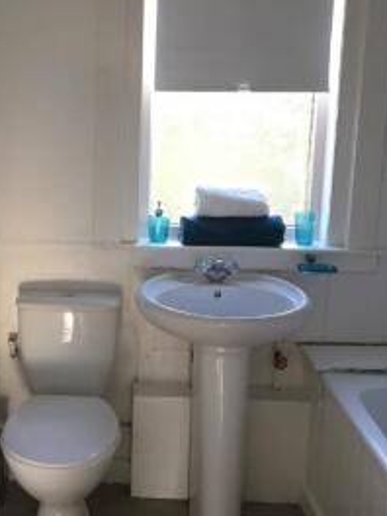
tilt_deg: -10.7
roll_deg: -0.6
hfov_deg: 29.7
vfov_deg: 39.6
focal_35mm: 48
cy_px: 224
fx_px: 716
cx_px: 92
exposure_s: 1/33
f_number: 2.2
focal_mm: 4.15
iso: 50
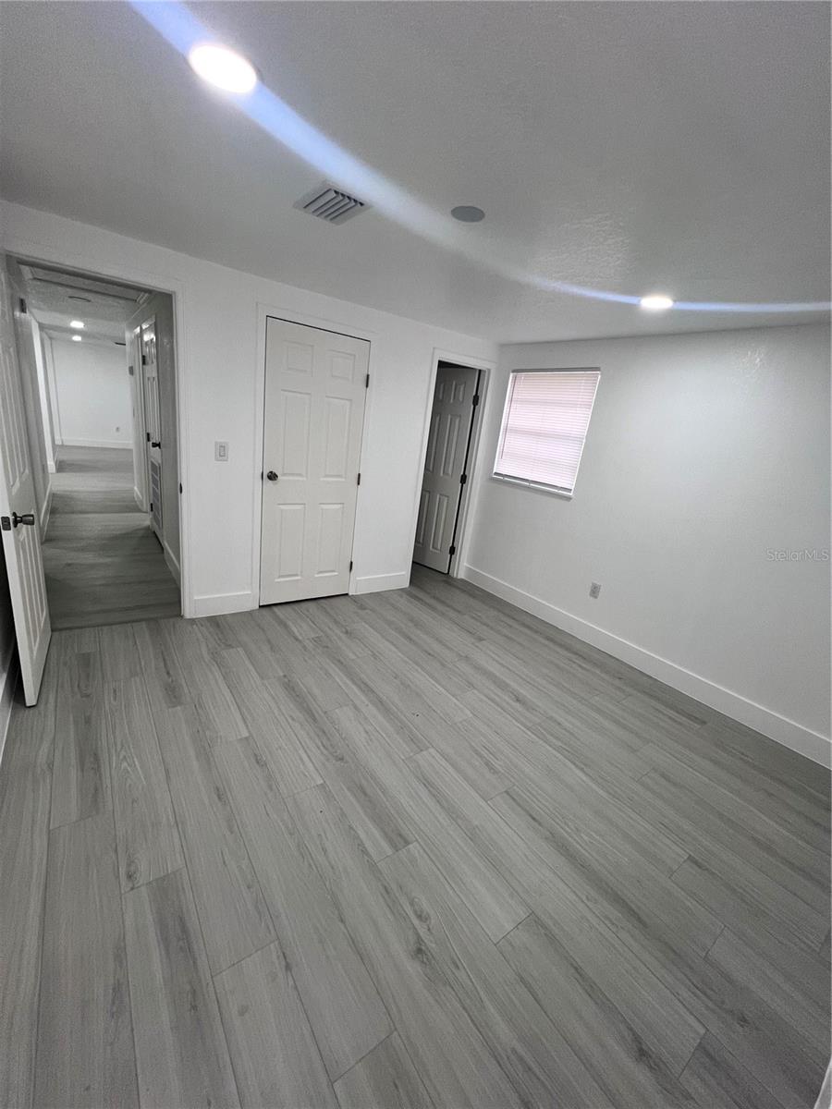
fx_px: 417
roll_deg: -7.2
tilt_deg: -17.0
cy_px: 554
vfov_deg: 106.2
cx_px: 416
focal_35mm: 13
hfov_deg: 89.9
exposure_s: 1/120
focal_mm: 1.57
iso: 125
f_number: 1.8
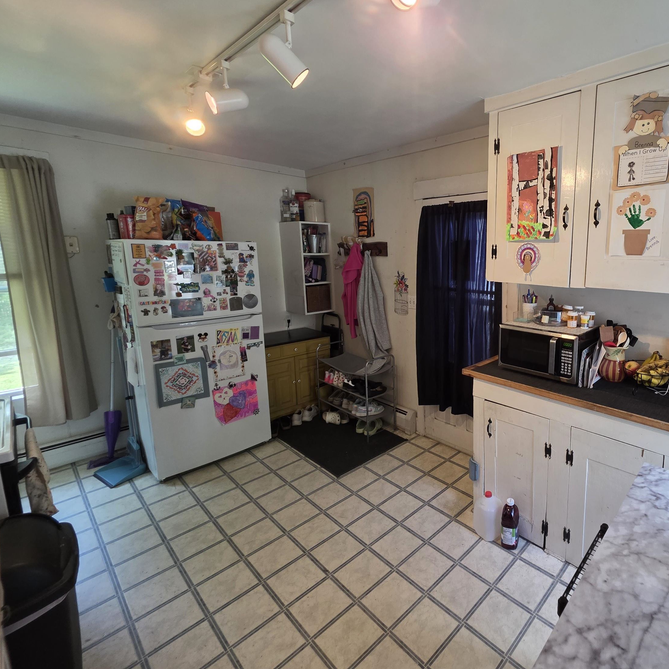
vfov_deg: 87.4
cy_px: 320
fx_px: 350
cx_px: 464
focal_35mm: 16
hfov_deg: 83.3
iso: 200
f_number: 1.9
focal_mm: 2.2
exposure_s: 1/60
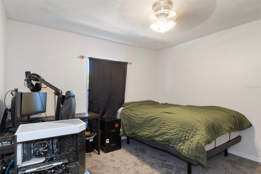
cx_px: 130
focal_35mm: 20
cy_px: 87
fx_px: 141
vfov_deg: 63.2
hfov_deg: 85.4
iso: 320
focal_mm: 13
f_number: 8
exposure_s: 3
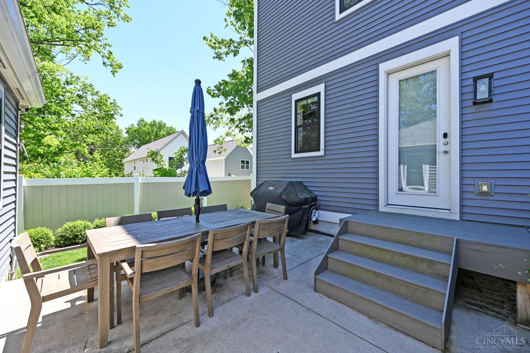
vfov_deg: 81.2
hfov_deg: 104.3
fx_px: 206
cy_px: 176
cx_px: 265
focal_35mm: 14
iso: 180
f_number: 5.6
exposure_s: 1/250
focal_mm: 14
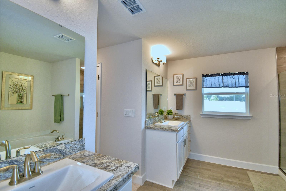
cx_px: 143
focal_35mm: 16
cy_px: 96
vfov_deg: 73.7
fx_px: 127
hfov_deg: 96.7
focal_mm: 11
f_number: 4.8
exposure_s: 1/60
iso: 160
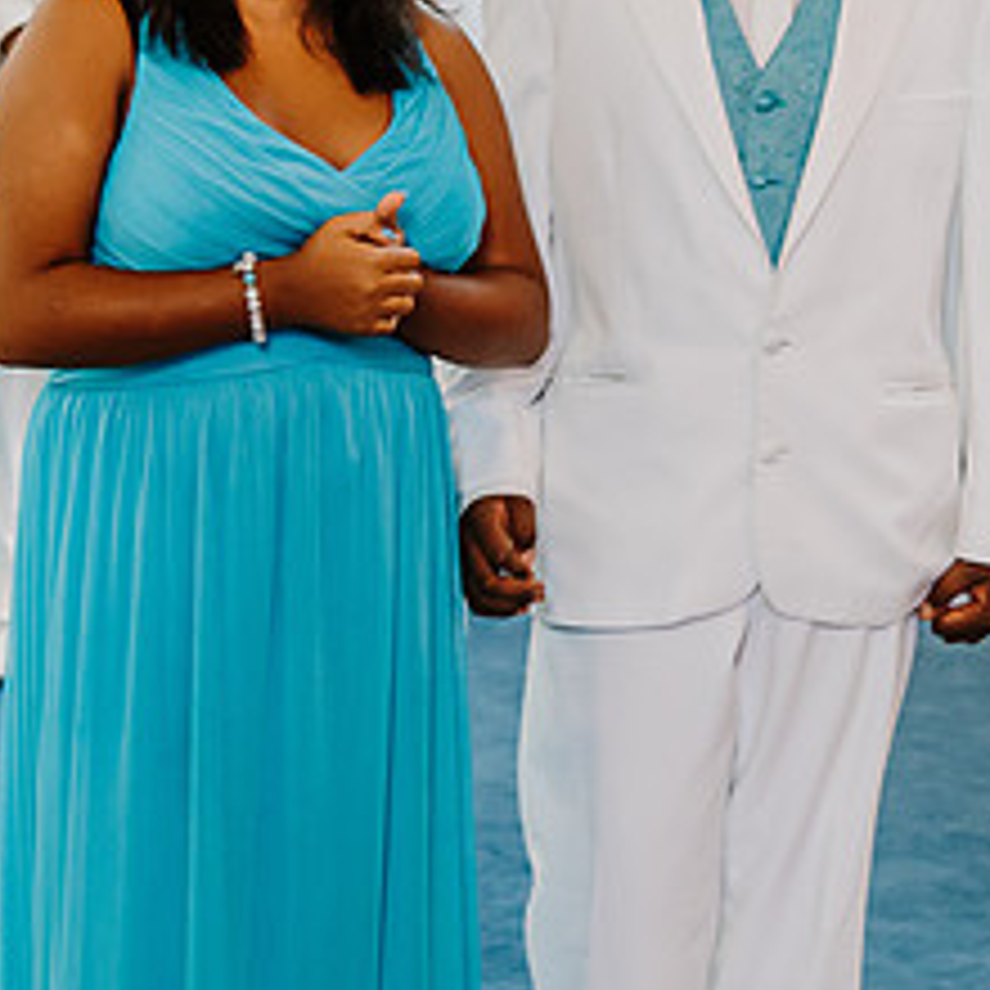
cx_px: 598
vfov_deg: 12.3
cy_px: 229
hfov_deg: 12.4
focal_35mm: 141
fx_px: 4562
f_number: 4
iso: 1100
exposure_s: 1/60
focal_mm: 48
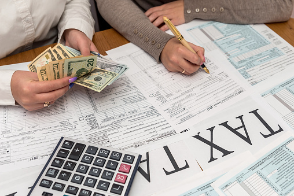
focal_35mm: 46
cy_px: 98
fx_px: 376
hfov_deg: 42.7
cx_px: 147
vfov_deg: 29.3
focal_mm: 46
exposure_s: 1/160
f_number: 5.6
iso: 500
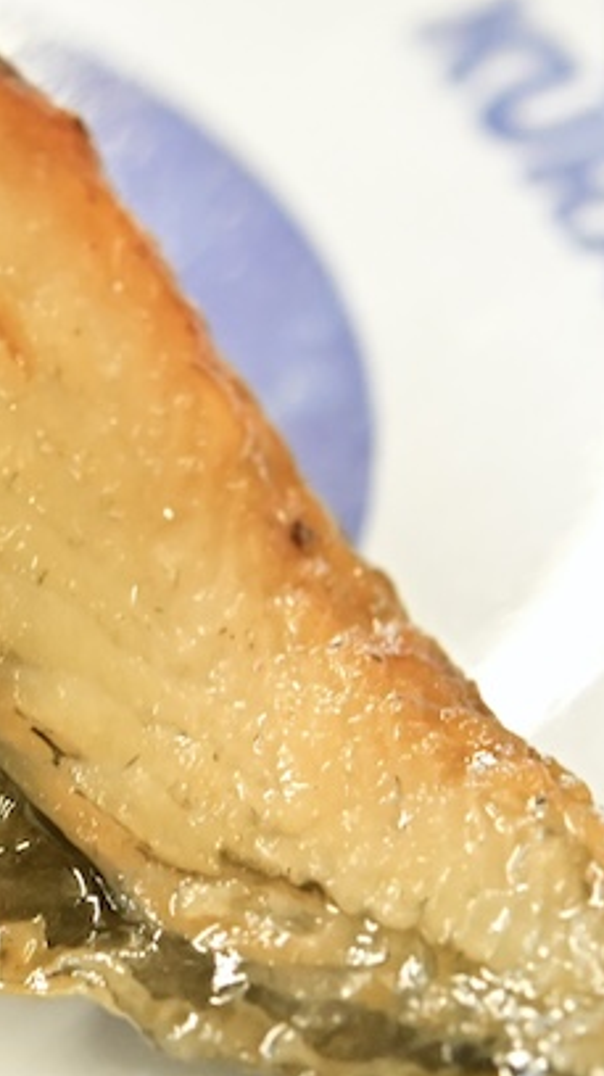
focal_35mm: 231
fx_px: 6588
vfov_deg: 9.3
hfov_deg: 5.2
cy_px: 480
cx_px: -332
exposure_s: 1/100
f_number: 7.1
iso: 4000
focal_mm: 60
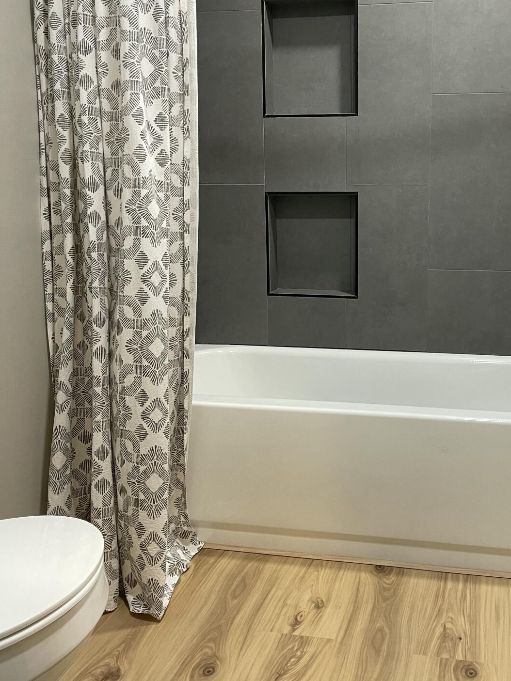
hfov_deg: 38.0
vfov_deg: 50.1
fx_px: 728
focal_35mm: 37
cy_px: 306
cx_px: 358
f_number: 1.6
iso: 160
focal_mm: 5.1
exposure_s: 1/60
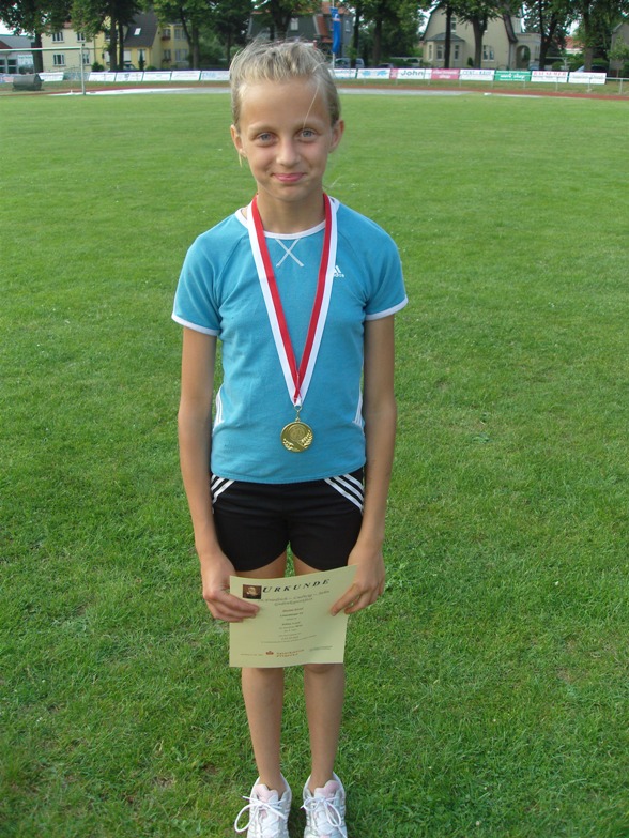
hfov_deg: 38.7
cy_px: 419
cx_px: 314
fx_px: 896
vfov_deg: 50.1
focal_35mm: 37
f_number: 2.8
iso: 80
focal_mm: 6.2
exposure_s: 1/320
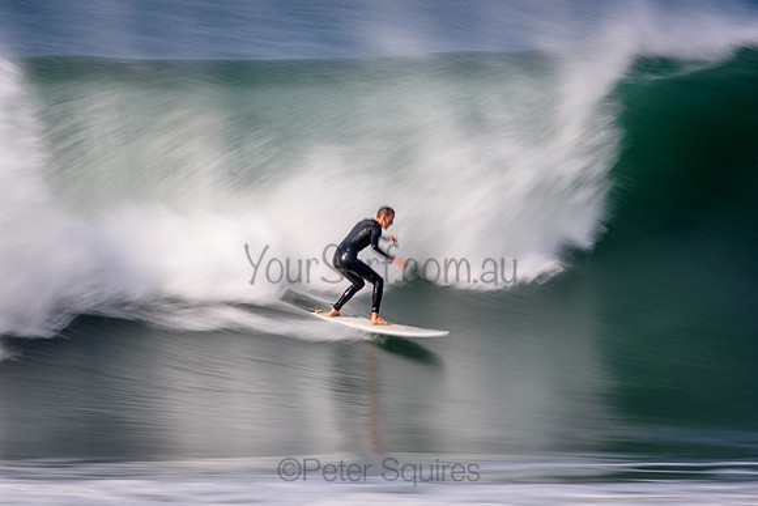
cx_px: 379
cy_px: 253
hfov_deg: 2.7
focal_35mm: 750
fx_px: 15795
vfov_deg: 1.8
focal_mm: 500
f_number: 18
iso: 100
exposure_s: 1/20
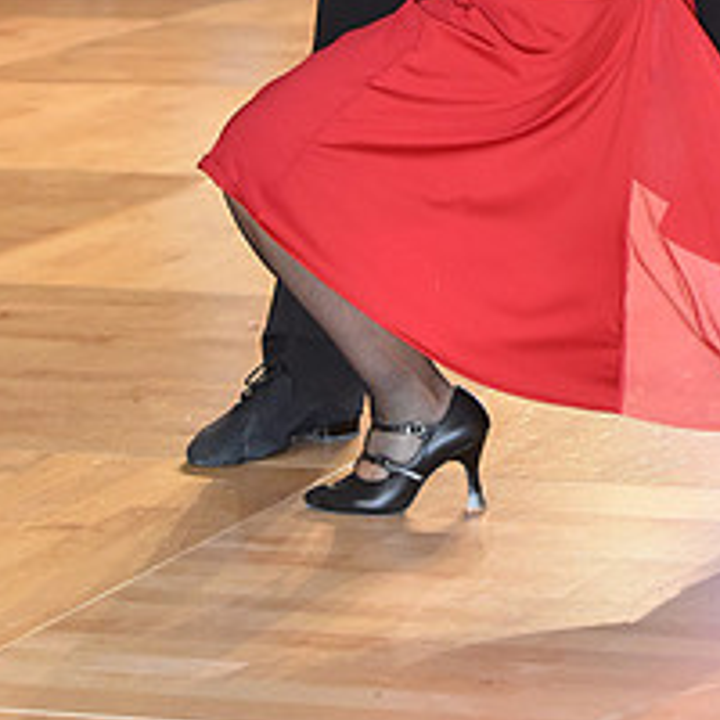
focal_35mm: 202
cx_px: 513
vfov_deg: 8.5
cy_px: -191
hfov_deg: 8.7
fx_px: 4753
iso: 2000
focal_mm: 82
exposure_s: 1/250
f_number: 5
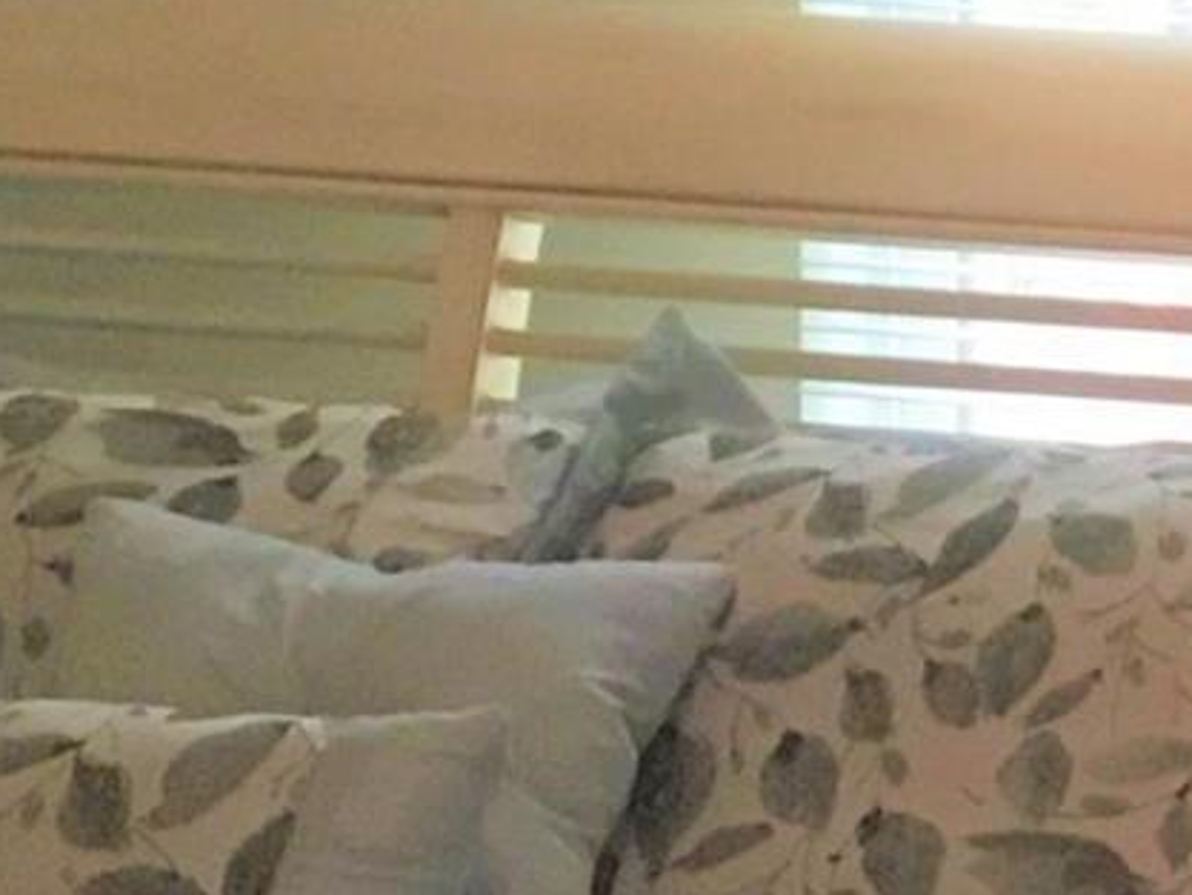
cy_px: 486
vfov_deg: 9.8
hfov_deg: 11.9
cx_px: 2180
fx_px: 5236
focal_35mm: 152
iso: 125
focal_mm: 3.3
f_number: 2.4
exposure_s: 1/30
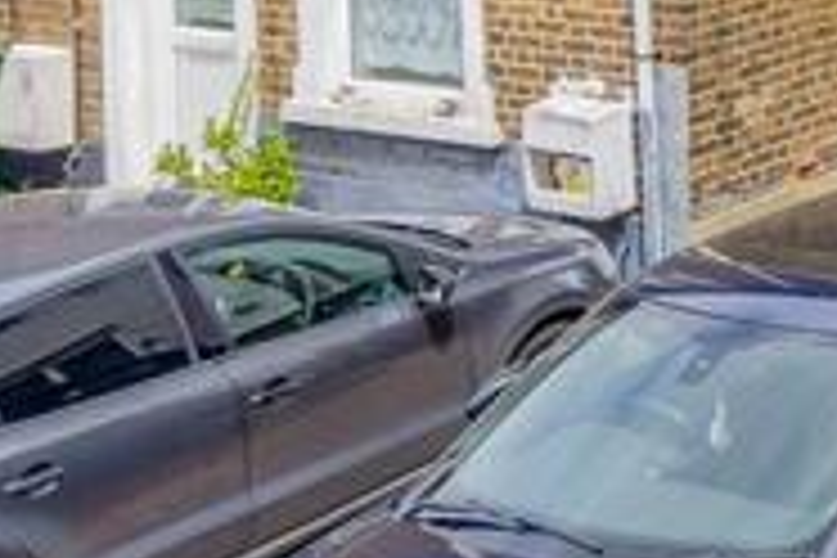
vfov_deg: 16.6
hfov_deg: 18.3
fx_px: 1790
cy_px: -196
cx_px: 1647
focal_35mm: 77
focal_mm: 14
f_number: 8
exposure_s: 1/160
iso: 100
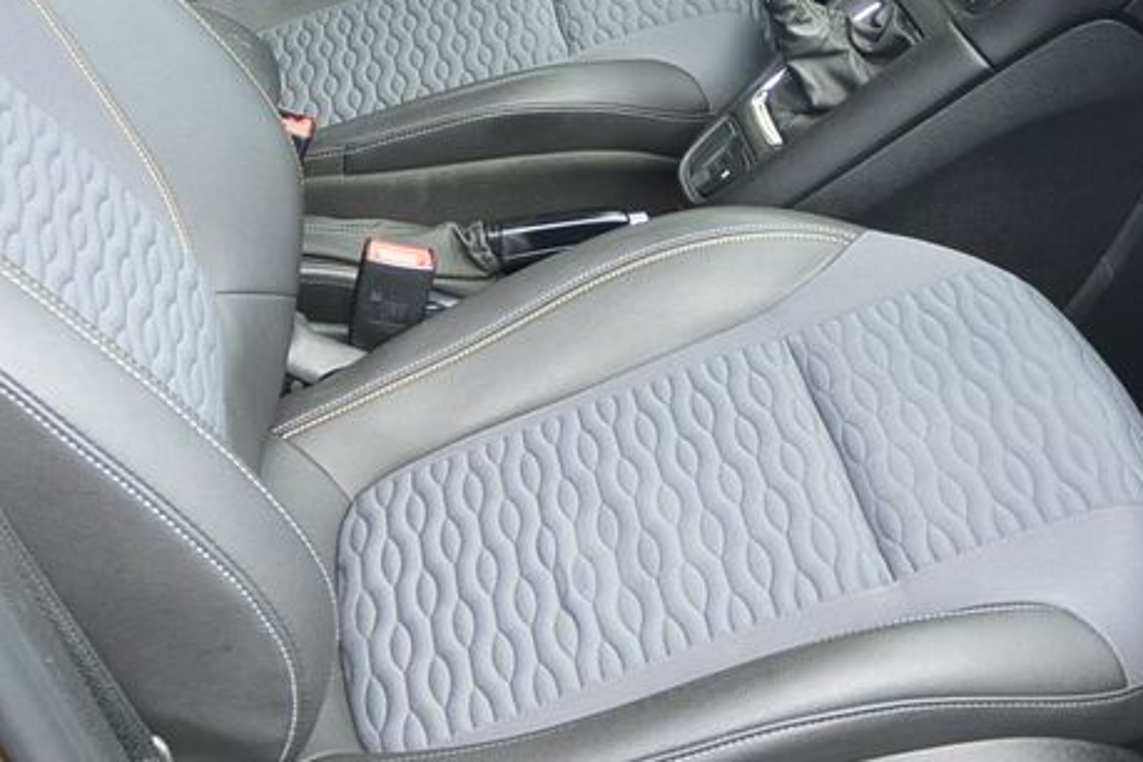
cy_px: 258
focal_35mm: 67
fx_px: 2127
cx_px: 735
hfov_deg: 29.9
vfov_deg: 20.2
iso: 160
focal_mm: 11.4
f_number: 3.5
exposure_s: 1/100
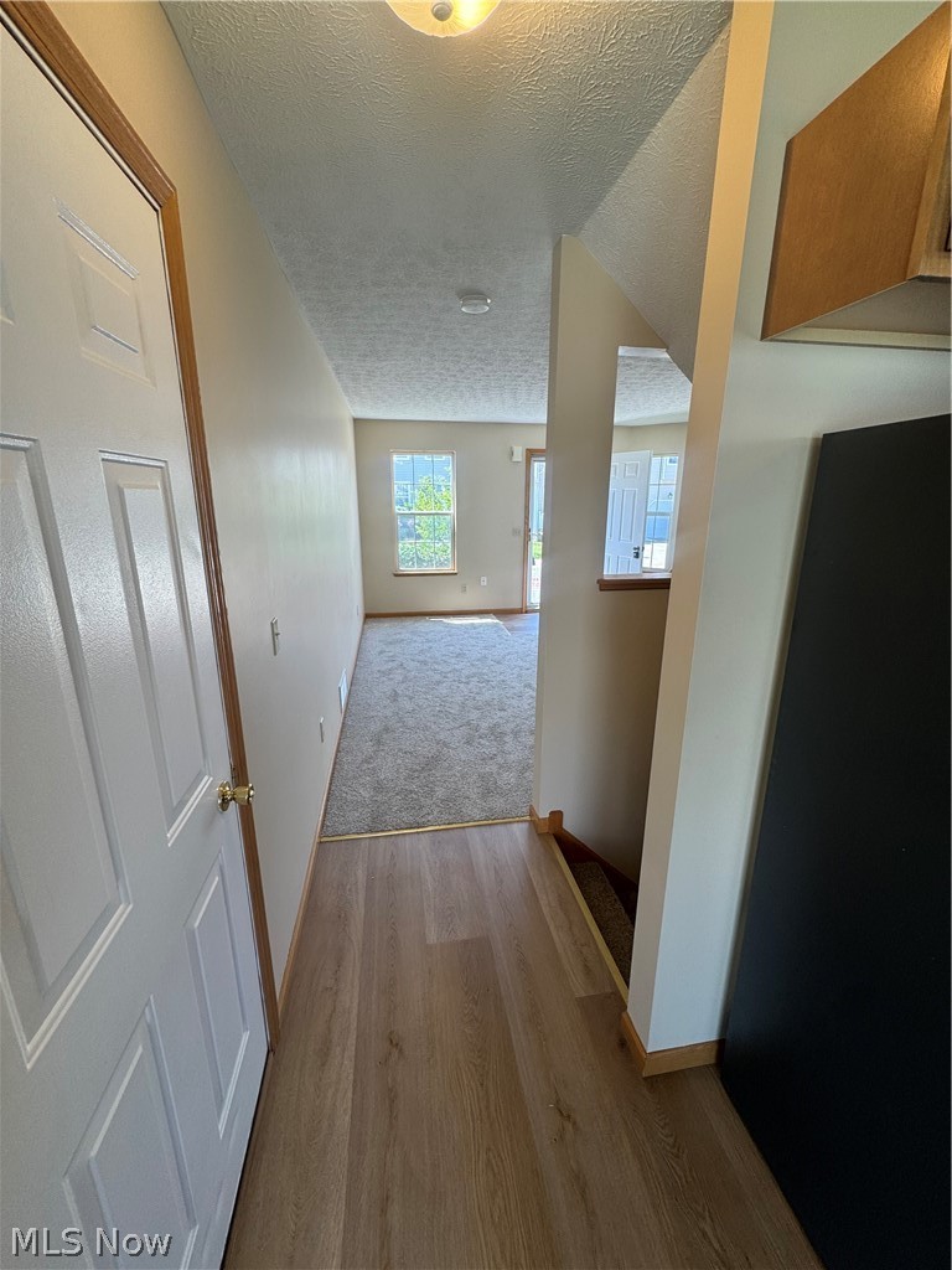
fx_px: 513
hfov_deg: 85.7
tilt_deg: -14.8
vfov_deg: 102.1
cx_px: 476
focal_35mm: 14
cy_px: 635
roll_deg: -0.1
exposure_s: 1/120
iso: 50
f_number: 2.2
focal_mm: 2.22
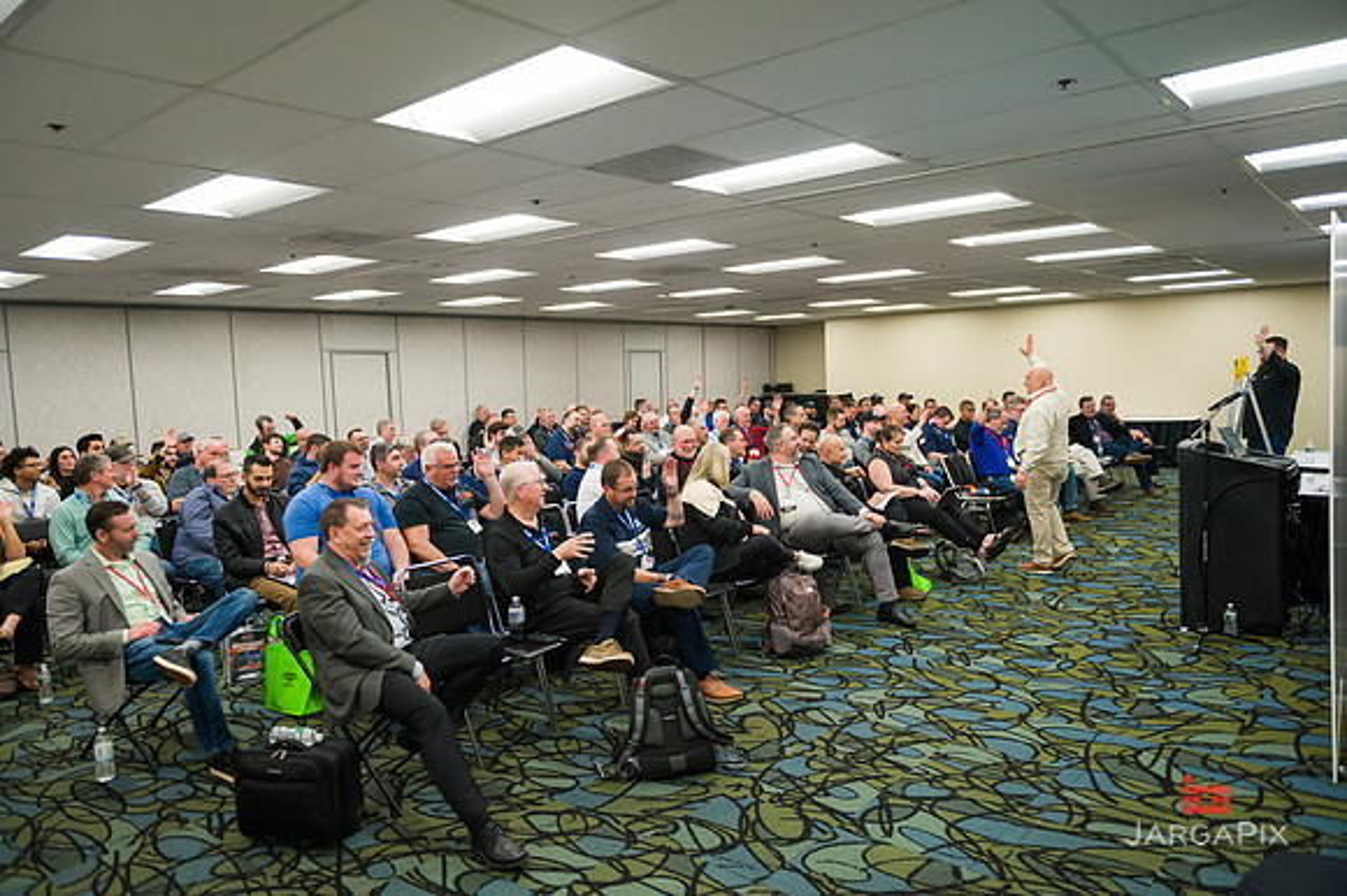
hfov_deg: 73.8
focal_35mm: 24
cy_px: 448
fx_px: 897
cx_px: 674
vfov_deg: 53.1
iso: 3200
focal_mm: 24
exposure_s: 1/800
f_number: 3.2
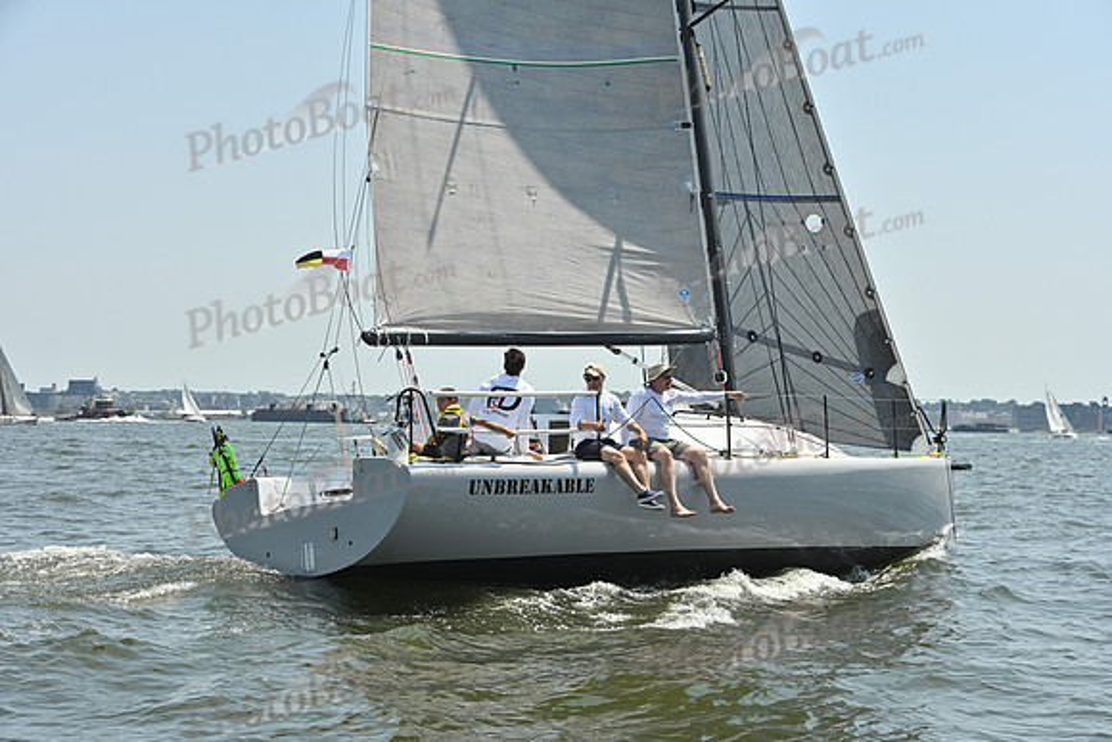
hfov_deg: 28.8
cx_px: 556
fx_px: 2163
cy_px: 371
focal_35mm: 70
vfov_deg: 19.5
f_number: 8
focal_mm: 70
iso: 320
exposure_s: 1/1250
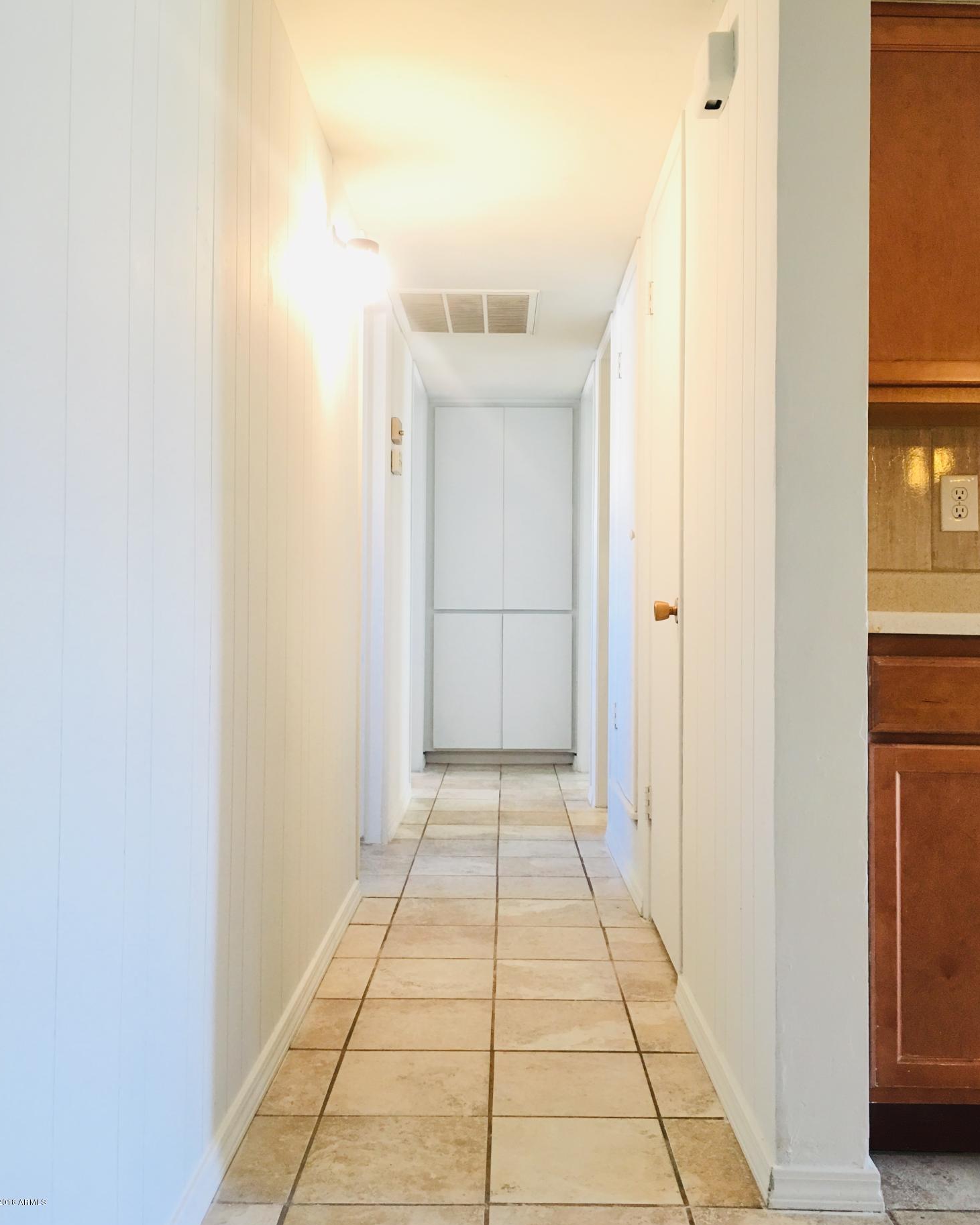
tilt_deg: +1.3
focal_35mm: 31
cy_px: 574
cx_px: 497
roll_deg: -0.5
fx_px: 1124
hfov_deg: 47.1
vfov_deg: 57.1
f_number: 2.2
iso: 100
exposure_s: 1/30
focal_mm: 4.15
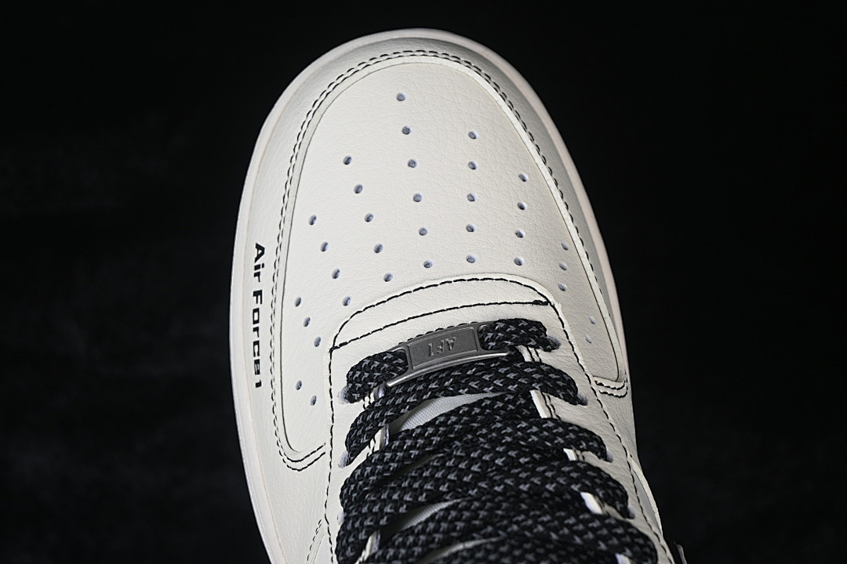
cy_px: 282
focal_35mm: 75
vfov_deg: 18.2
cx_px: 424
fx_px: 1764
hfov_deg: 27.0
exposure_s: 1/80
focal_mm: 50
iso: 160
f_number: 7.1
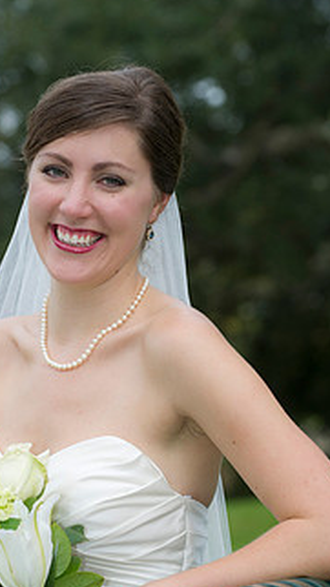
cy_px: 383
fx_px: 2957
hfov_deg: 6.4
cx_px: 101
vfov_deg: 11.3
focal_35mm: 190
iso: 320
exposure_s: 1/250
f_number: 5
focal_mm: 130
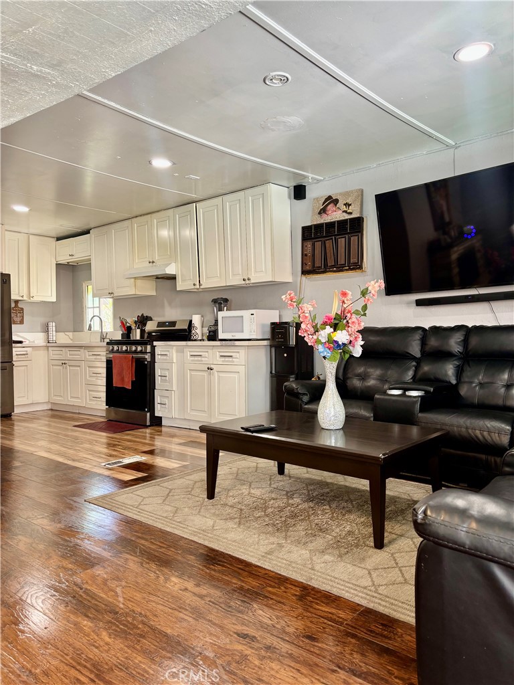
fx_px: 515
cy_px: 342
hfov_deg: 53.1
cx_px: 257
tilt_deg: -1.5
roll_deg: +0.4
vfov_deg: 67.3
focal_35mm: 26
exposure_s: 1/60
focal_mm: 5.96
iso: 80
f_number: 1.6
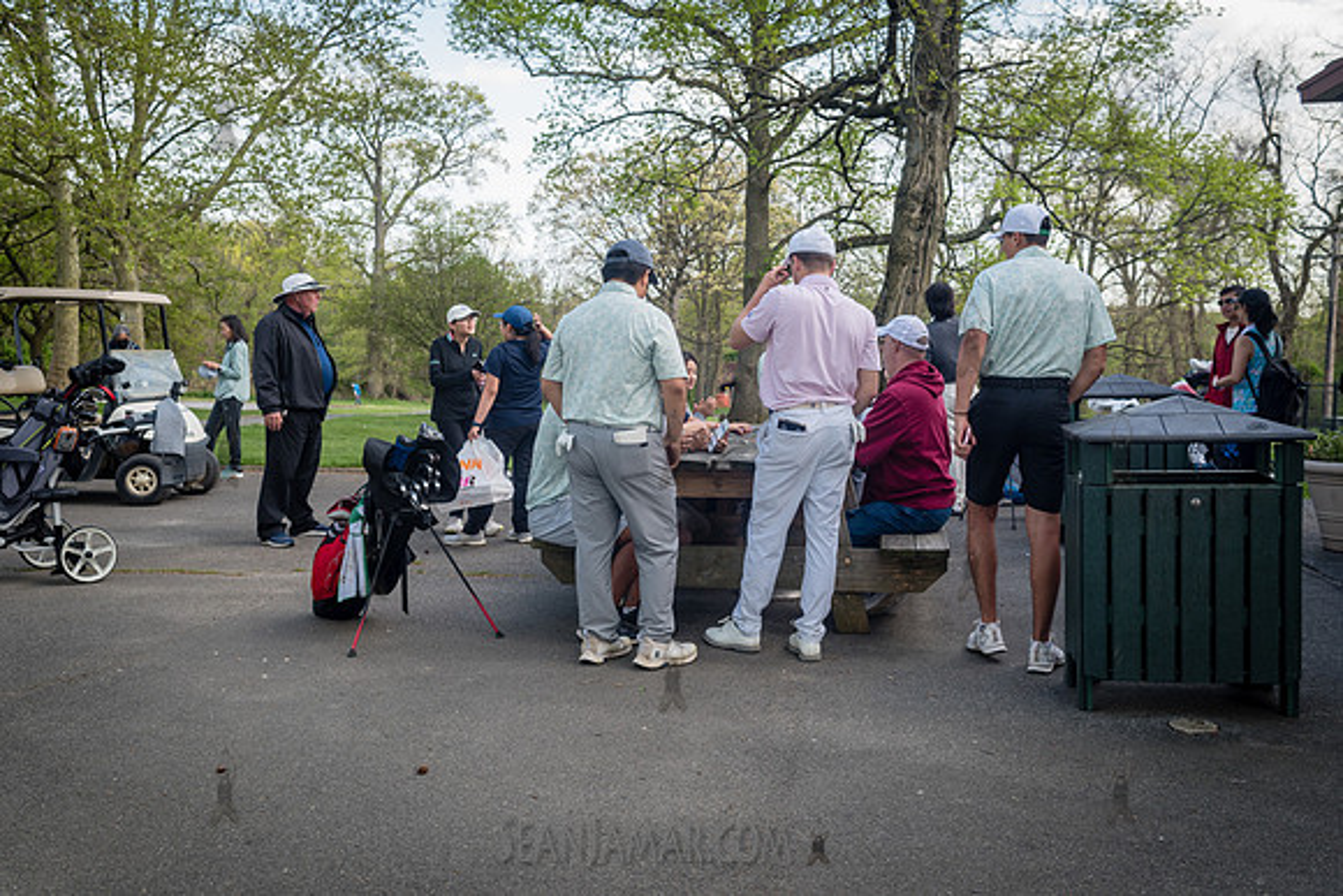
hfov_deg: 54.4
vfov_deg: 37.9
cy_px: 448
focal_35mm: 35
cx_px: 672
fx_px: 1306
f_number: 6.3
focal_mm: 35
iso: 200
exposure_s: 1/160
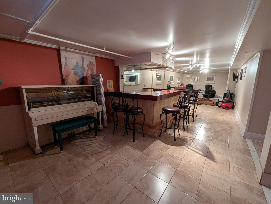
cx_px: 136
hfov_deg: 106.1
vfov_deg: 90.1
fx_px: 102
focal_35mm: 13
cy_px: 102
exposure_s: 1/24
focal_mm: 1.95
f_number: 2.2
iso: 222
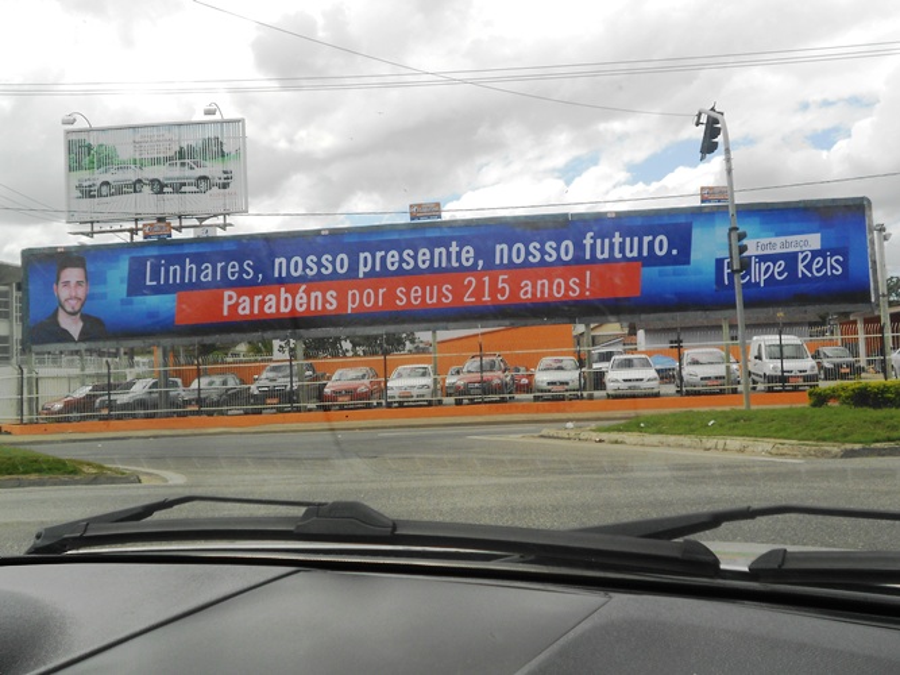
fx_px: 962
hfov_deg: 50.1
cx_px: 450
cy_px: 338
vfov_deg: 38.7
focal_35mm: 37
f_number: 3.9
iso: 80
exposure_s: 1/500
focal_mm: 6.9
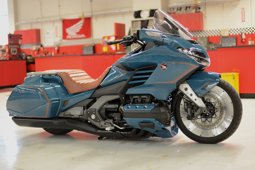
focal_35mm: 50
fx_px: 354
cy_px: 85
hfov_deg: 39.6
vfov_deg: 27.0
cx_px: 128
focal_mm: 50
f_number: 1.8
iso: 1250
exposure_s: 1/200
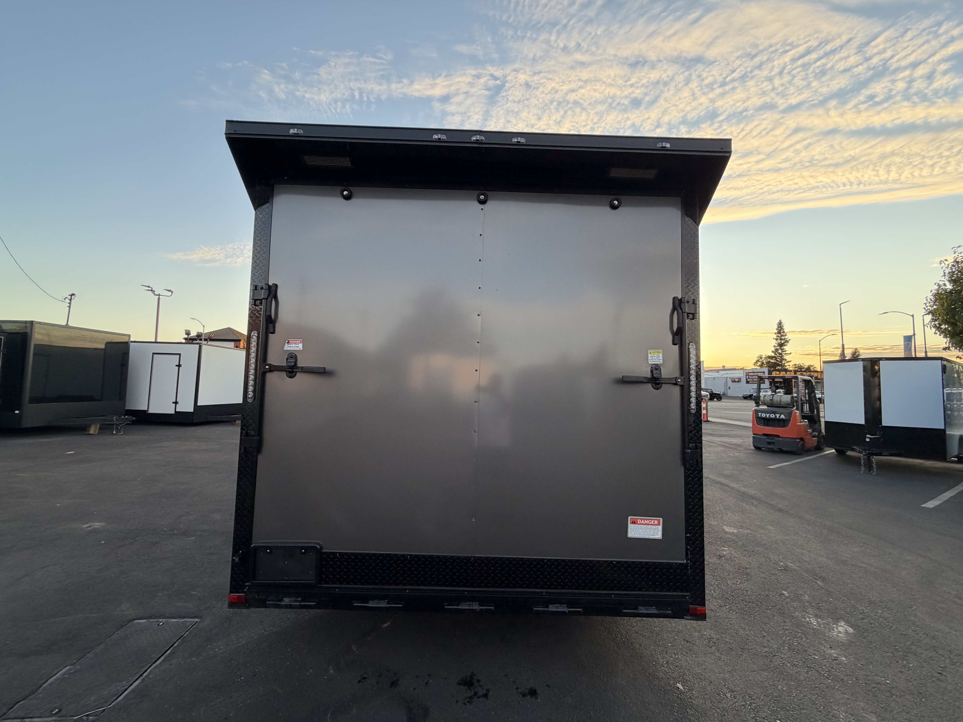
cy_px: 361
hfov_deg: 102.1
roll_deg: -1.6
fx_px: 389
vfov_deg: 85.7
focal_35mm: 14
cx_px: 482
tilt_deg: +1.2
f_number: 2.2
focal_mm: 2.22
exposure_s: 1/199
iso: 50
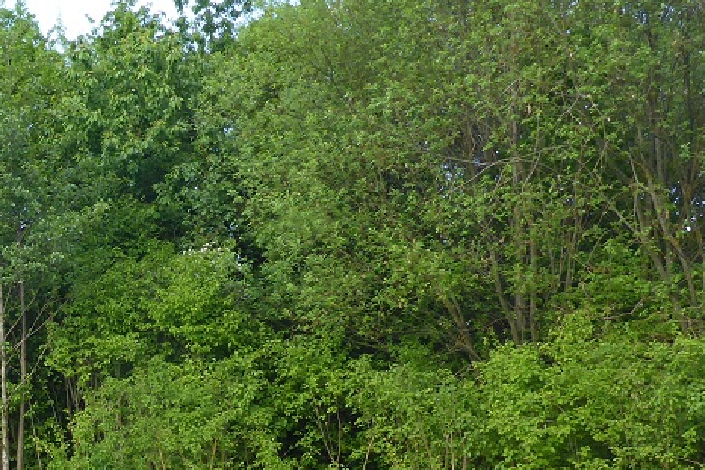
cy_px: 505
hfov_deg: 26.9
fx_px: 1410
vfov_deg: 18.3
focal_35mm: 72
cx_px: 39
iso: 160
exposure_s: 1/60
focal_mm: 4.9
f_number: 3.3
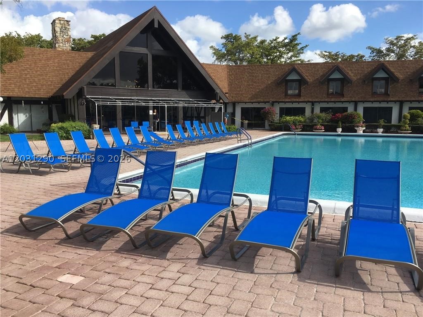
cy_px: 158
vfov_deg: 48.2
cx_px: 212
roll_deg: +0.4
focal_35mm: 29
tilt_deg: -10.1
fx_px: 354
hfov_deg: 61.7
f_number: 2.2
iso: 25
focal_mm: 4.15
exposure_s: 1/1304
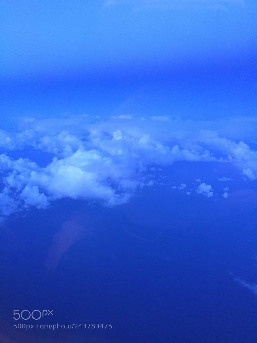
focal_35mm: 29
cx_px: 128
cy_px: 172
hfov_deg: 48.2
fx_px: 287
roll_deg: +0.3
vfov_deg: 61.7
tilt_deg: -12.2
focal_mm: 4.15
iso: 250
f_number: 2.2
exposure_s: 1/17
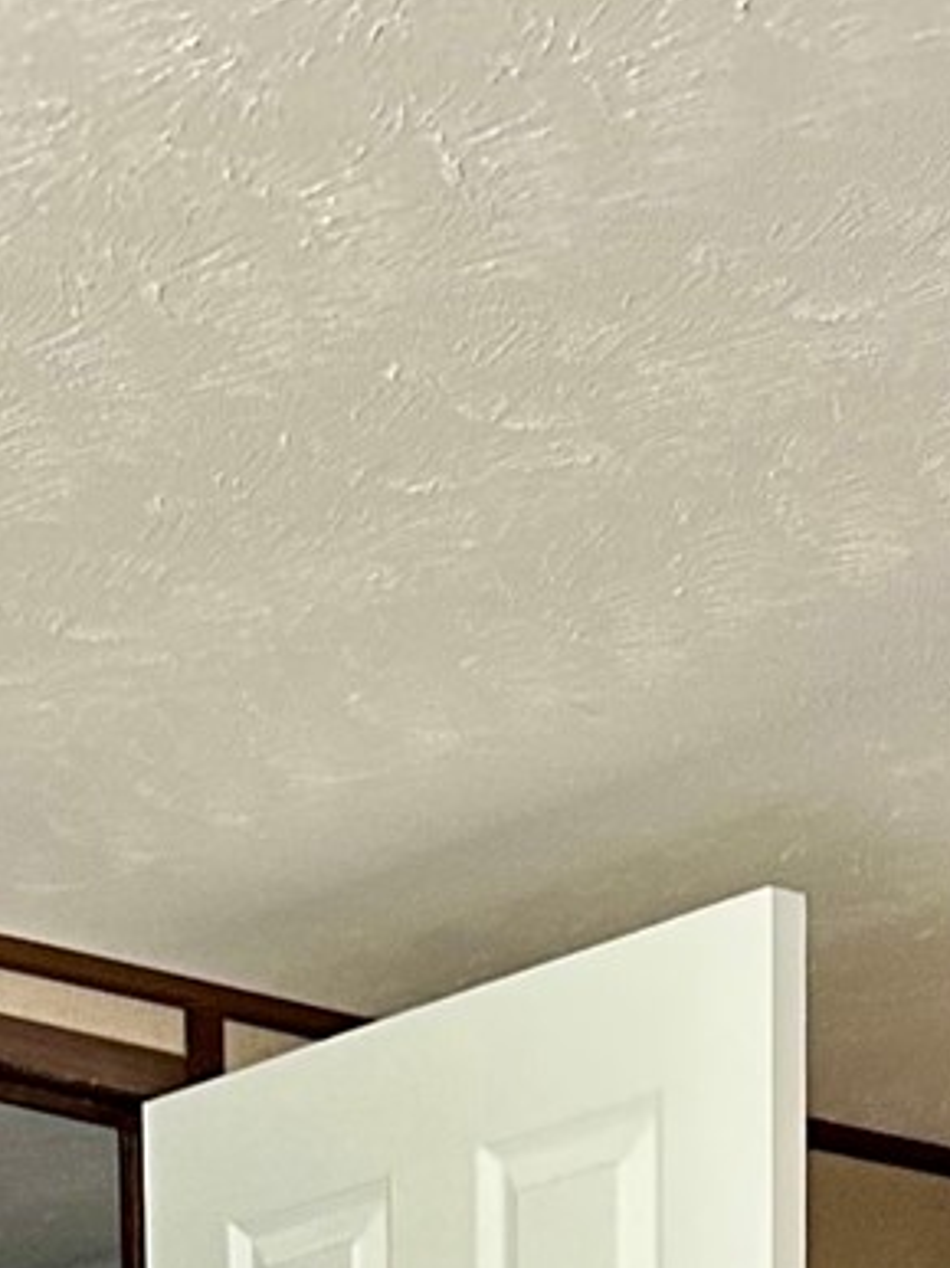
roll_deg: +0.8
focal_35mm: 127
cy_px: 2621
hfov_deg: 11.7
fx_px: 4650
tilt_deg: -2.7
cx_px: 364
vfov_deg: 13.2
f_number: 1.78
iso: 250
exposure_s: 1/62
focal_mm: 6.86
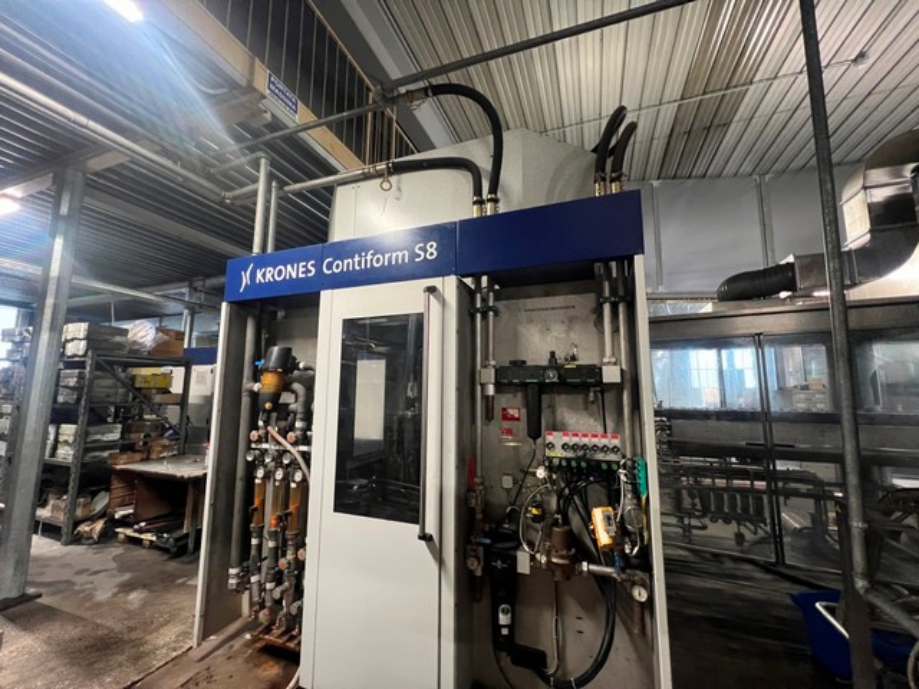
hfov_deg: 106.2
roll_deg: -0.4
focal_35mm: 13
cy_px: 344
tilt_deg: +6.8
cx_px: 460
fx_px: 345
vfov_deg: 89.9
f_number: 1.8
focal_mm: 1.57
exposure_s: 1/50
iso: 640
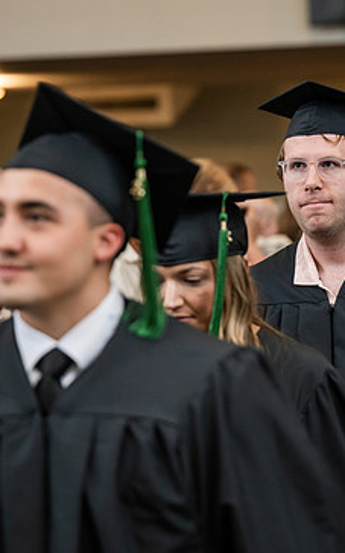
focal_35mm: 161
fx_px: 2426
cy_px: 268
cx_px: 374
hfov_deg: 8.1
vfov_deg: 13.0
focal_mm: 99
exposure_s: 1/200
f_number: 3.2
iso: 1600
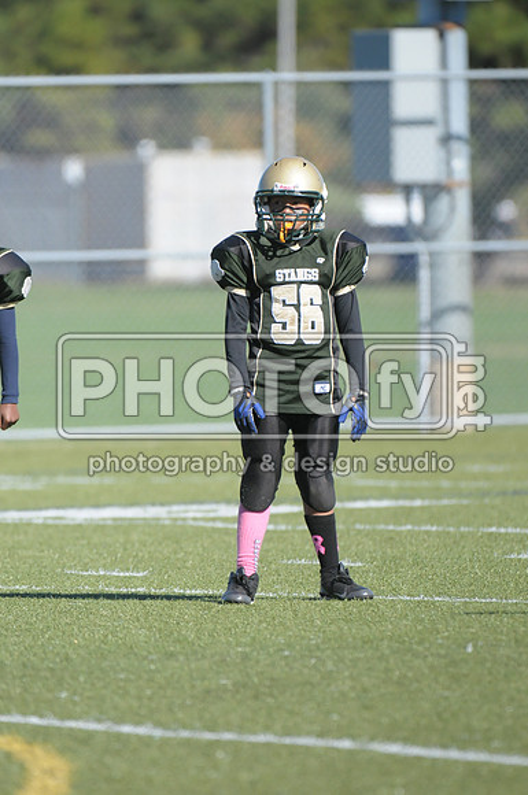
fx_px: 10260
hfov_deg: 2.9
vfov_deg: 4.4
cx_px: 264
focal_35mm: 465
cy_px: 398
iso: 1000
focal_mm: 310
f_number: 4
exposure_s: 1/5000
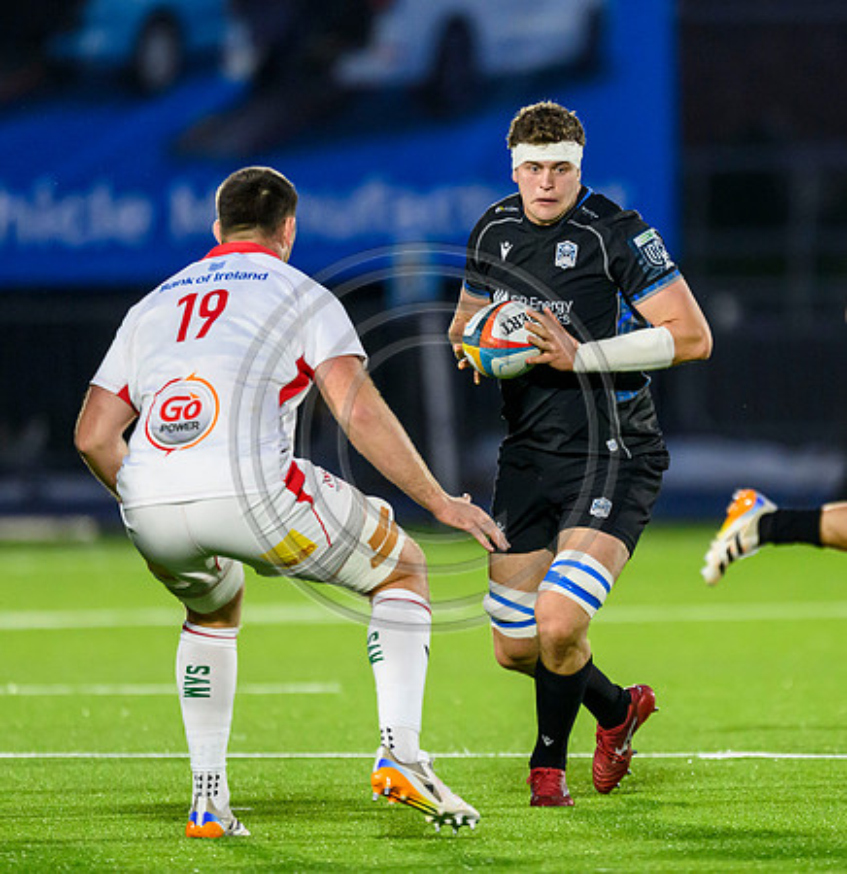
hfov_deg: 1.9
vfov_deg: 1.9
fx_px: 25827
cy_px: 321
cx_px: 590
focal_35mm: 918
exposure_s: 1/1250
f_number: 4
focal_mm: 560
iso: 5000
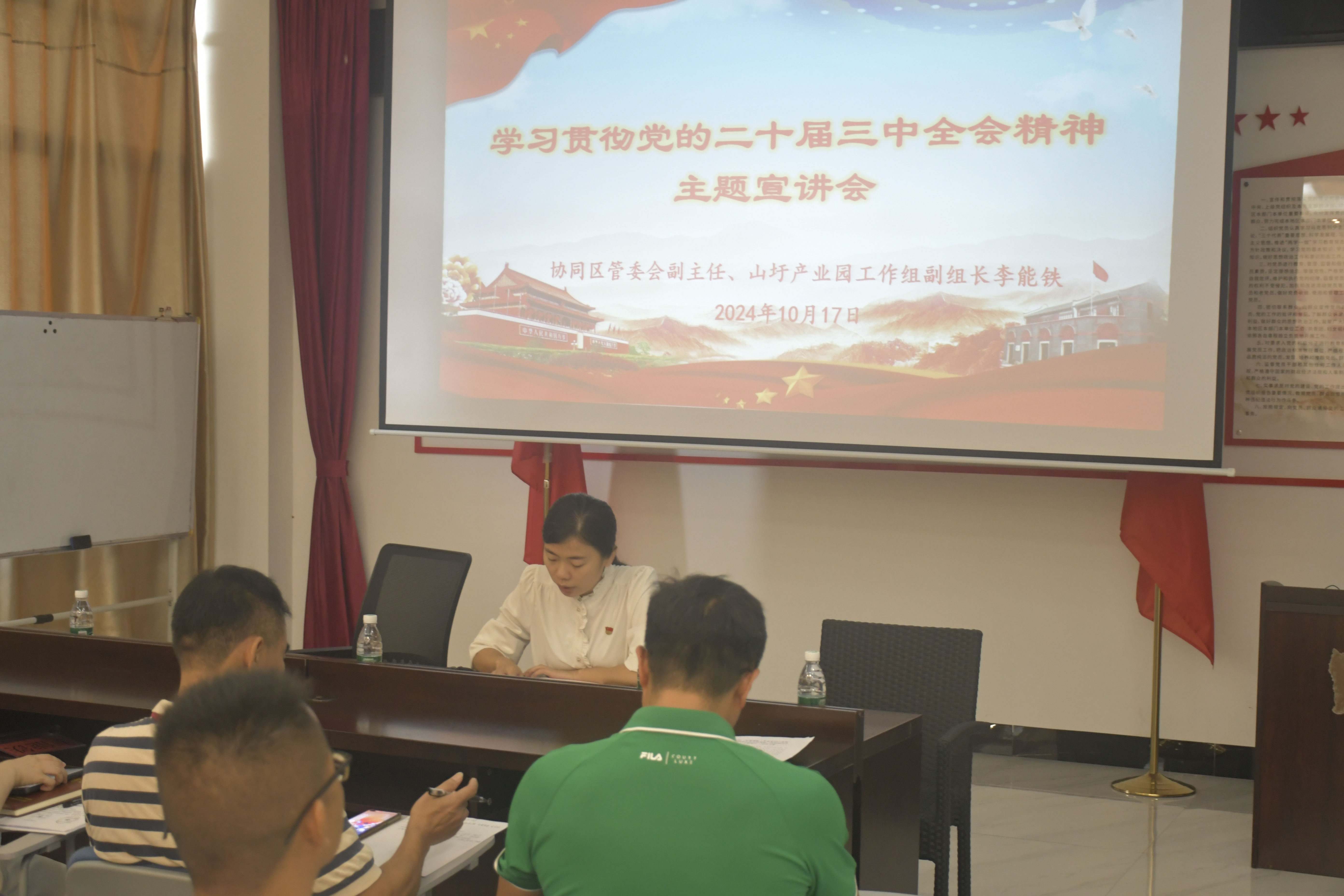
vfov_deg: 26.5
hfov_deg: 38.9
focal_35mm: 51
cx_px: 672
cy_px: 448
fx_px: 1904
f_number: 4.2
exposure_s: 1/50
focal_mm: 34
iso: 2200
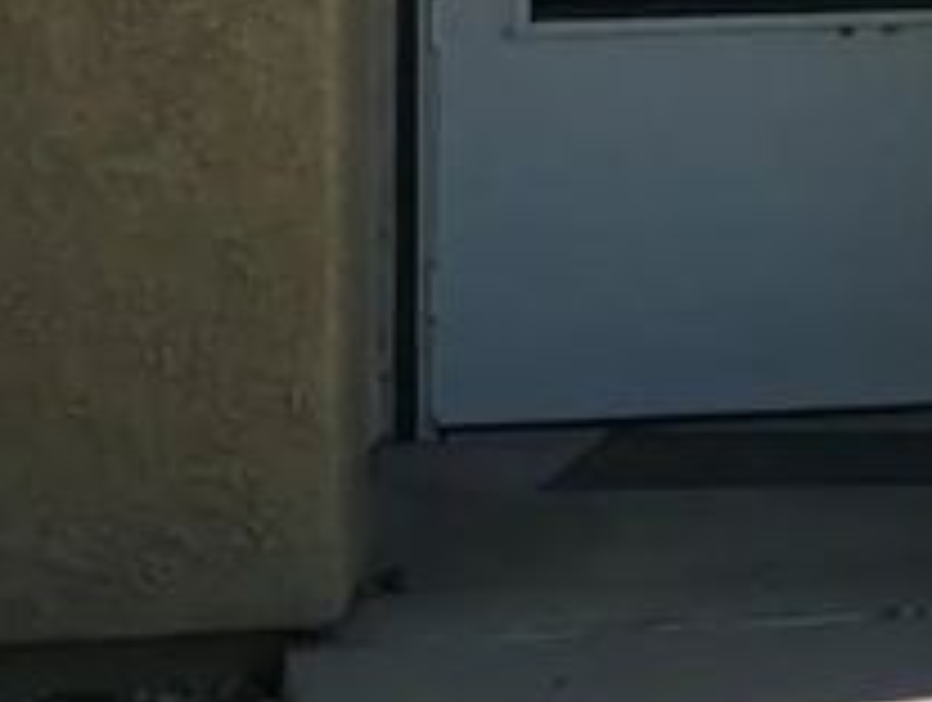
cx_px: 1544
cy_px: -410
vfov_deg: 9.4
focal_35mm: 153
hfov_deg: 12.1
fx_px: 4127
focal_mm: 3.3
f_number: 2.4
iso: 25
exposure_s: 1/485
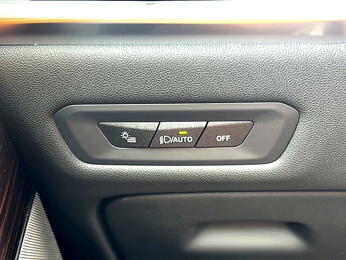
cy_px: 130
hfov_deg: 46.8
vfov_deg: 36.0
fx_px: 400
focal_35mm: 40
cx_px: 173
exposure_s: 1/79
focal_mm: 6.86
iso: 125
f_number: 1.78
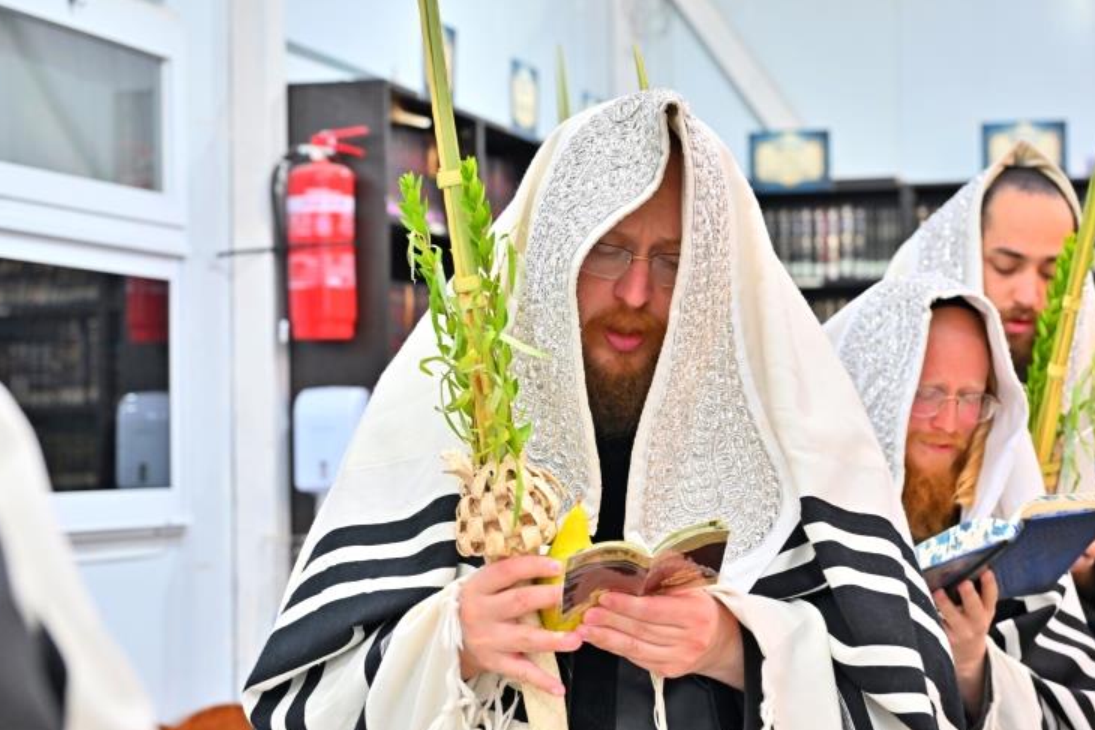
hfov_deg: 23.4
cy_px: 293
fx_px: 2647
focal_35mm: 87
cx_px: 576
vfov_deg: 15.7
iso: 1000
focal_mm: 62
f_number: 4
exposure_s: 1/200
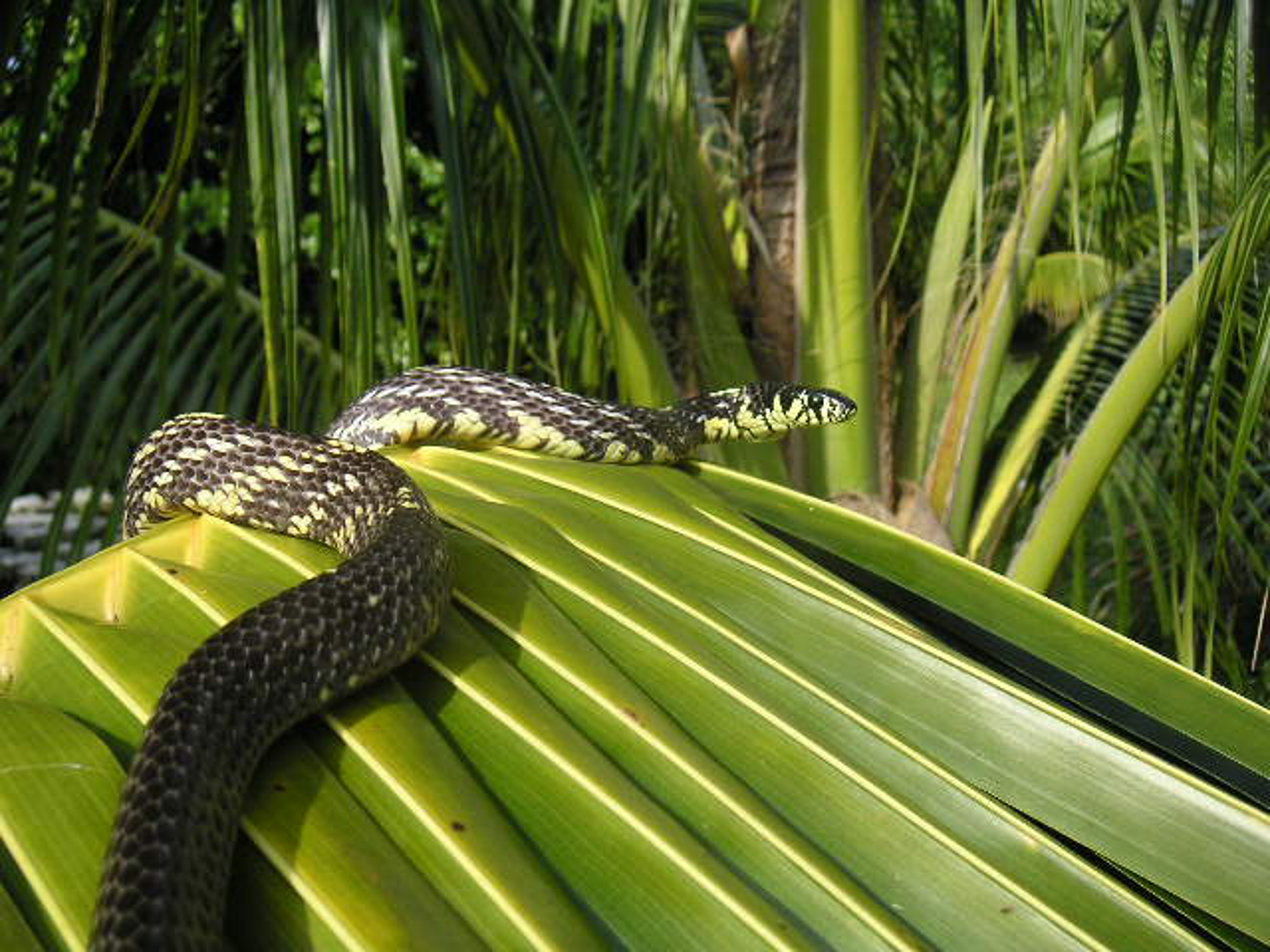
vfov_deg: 37.7
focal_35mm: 38
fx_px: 1394
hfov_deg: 49.0
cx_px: 635
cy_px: 476
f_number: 2.8
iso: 50
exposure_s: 1/350
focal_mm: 6
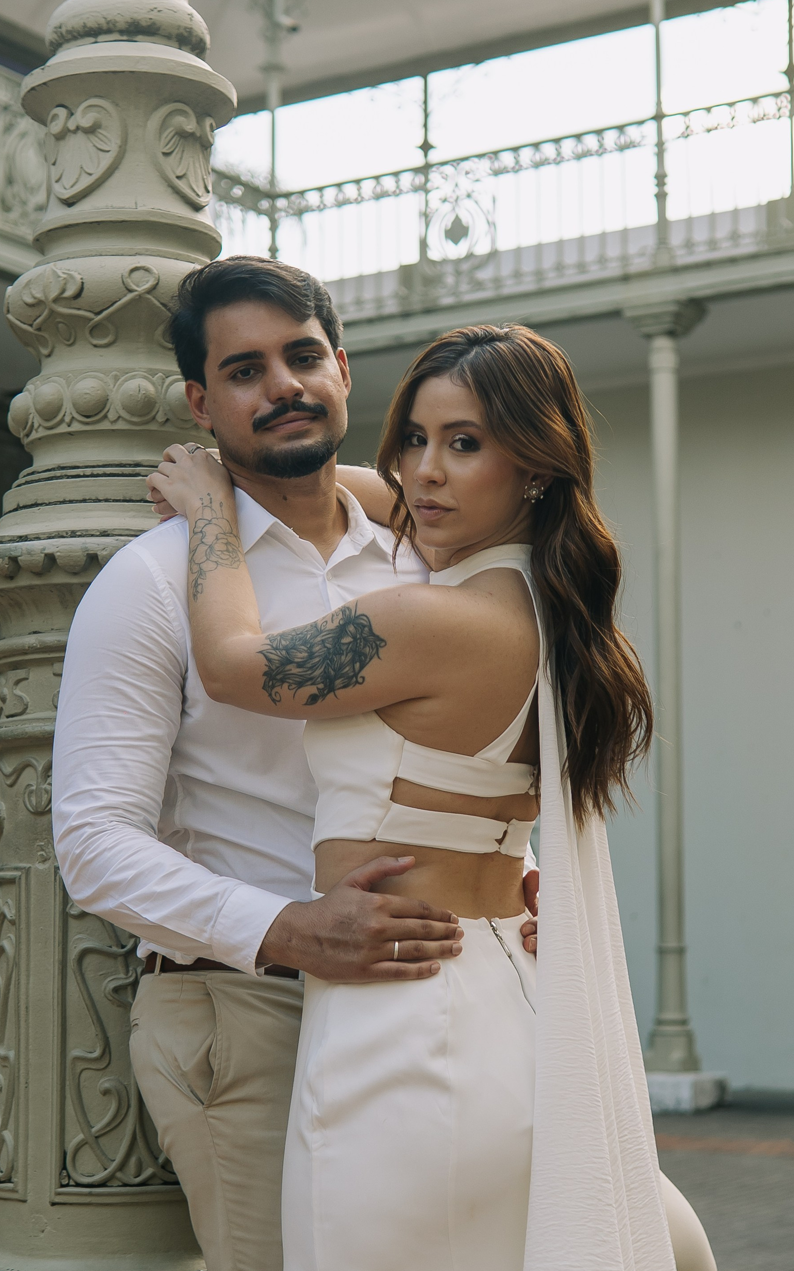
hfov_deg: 19.7
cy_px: 683
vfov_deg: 31.1
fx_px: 2285
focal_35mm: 66
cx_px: 433
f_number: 2.5
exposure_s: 1/250
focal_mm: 30
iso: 100
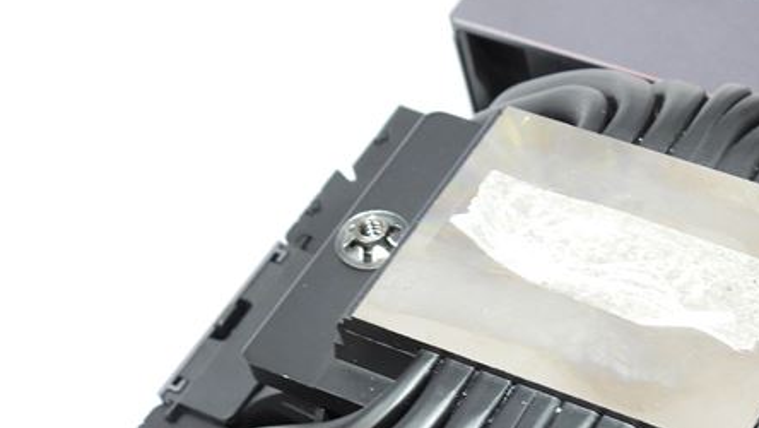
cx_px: 713
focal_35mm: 88
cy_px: 538
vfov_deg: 13.3
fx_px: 1771
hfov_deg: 23.4
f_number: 3.2
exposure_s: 1/30
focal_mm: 6.2
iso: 125
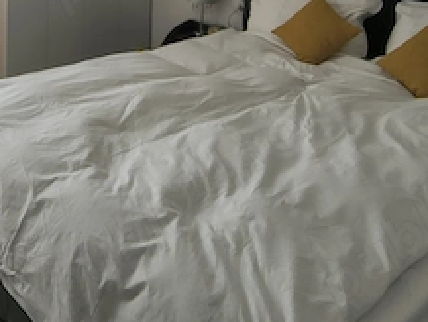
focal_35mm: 33
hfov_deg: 48.8
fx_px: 408
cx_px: 35
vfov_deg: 34.1
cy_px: -71
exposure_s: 1/50
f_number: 2.2
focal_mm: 2.13
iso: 108
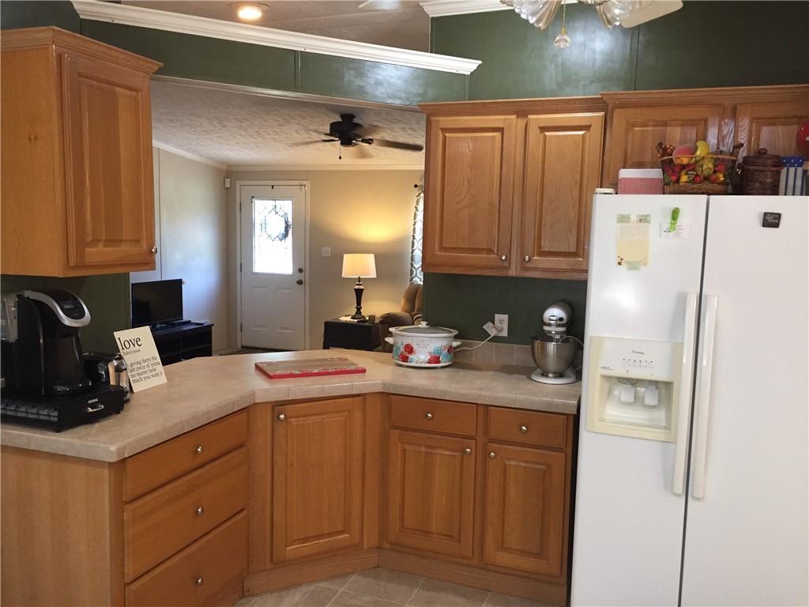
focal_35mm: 29
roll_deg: -0.9
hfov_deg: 61.7
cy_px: 304
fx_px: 678
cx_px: 404
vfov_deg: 48.2
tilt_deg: -6.5
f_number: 2.2
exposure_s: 1/30
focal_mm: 4.15
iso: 125
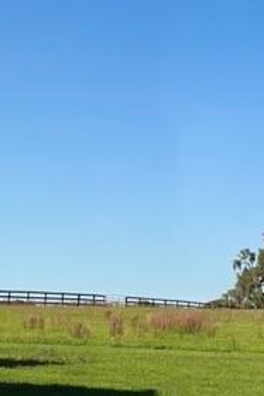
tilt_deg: +2.4
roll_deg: -0.5
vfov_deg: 17.9
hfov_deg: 11.6
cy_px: 267
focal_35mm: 114
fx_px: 1252
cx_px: 374
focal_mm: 6.86
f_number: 1.78
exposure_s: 1/7634
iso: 100
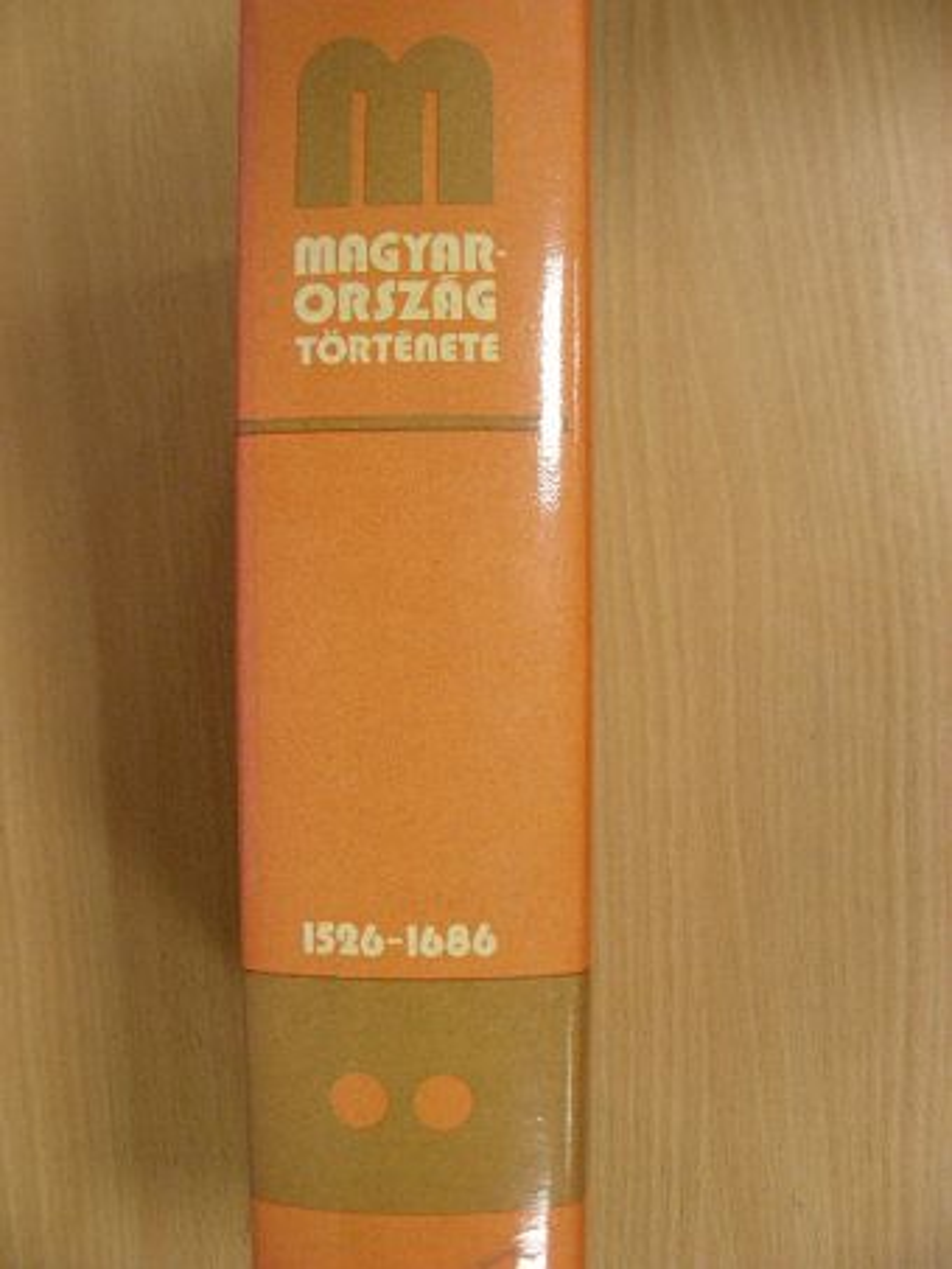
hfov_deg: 37.7
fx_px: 1393
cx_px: 476
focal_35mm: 38
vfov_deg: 49.0
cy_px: 634
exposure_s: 1/20.3
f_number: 3.5
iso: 200
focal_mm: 6.3
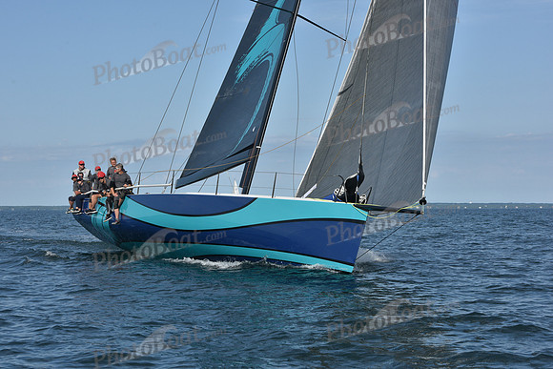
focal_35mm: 80
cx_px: 276
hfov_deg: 25.4
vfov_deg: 17.1
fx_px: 1229
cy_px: 184
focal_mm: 80
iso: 320
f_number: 10
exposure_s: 1/1000
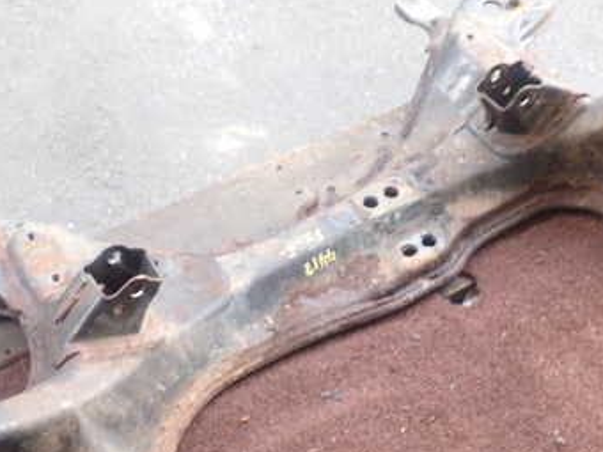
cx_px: 328
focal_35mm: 53
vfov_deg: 27.4
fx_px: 923
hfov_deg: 36.1
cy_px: 278
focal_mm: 5.4
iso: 200
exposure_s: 1/50
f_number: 2.3
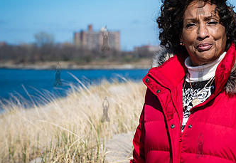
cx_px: 177
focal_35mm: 133
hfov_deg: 15.2
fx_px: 881
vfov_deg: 10.5
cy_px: 60
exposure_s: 1/640
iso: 64
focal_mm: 64
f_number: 4.5
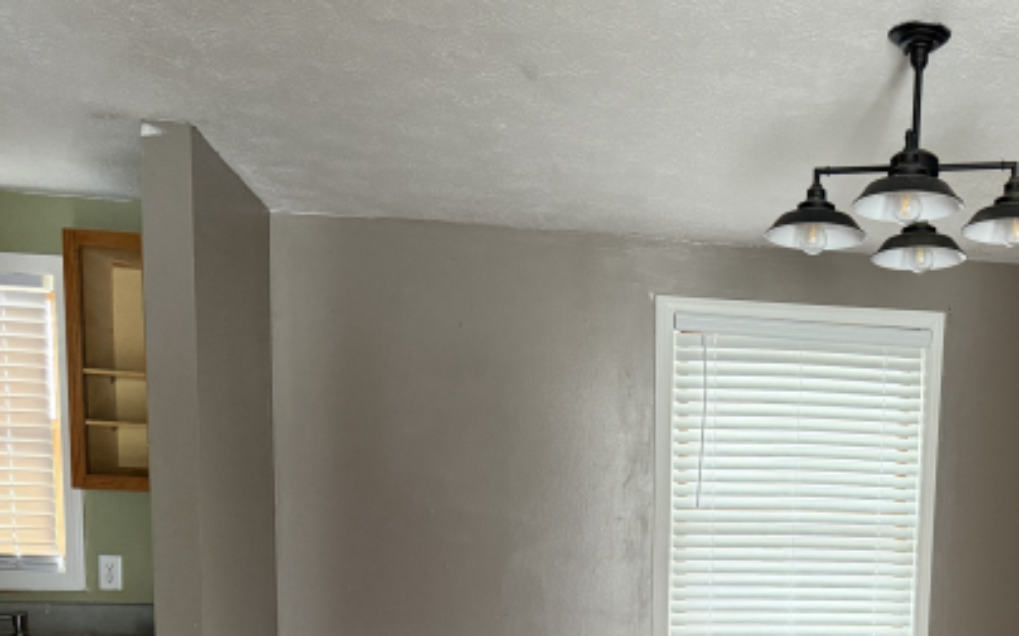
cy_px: 616
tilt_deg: -7.6
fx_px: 1166
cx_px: 826
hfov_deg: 44.7
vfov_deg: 28.8
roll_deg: -2.6
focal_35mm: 42
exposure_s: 1/60
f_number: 1.78
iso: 640
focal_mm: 6.76
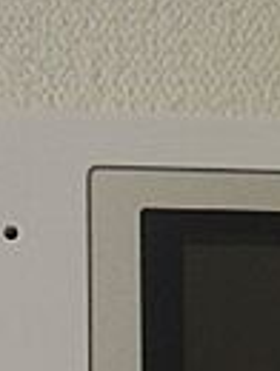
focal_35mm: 103
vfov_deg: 16.6
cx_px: 329
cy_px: 622
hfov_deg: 14.0
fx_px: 1107
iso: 800
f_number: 3.1
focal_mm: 4.9
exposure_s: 1/80
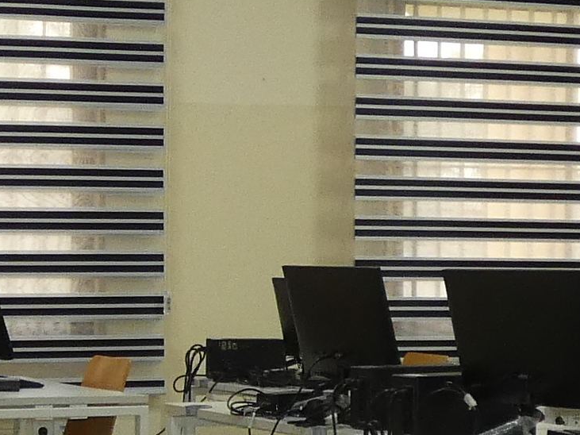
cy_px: 267
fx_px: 2245
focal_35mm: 134
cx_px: 198
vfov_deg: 11.1
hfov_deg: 14.7
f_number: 2.8
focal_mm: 3.6
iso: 160
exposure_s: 1/60
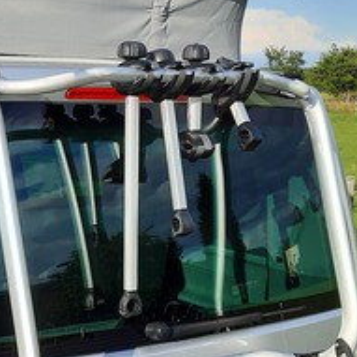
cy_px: 274
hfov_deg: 23.2
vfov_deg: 23.1
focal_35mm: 74
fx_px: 863
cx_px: 108
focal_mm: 4.6
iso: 32
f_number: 2
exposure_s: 1/736
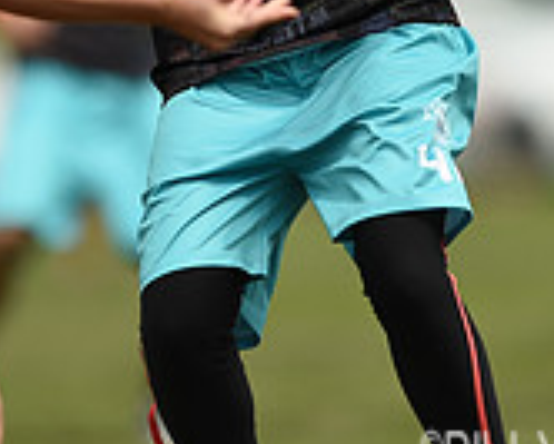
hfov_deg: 1.5
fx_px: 21426
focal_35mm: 1306
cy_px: -48
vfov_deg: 1.2
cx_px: 207
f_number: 2.8
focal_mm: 400
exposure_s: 1/2500
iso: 100
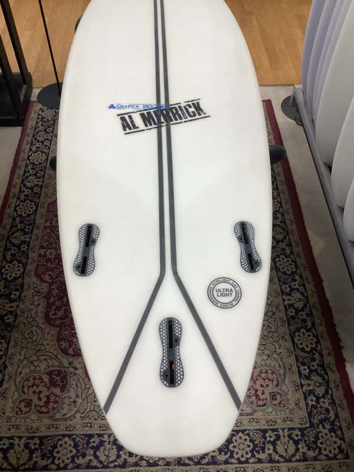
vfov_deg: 58.4
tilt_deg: -52.3
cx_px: 177
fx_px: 423
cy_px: 236
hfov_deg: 45.4
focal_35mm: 31
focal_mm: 3.3
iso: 80
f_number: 2.4
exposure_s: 1/120
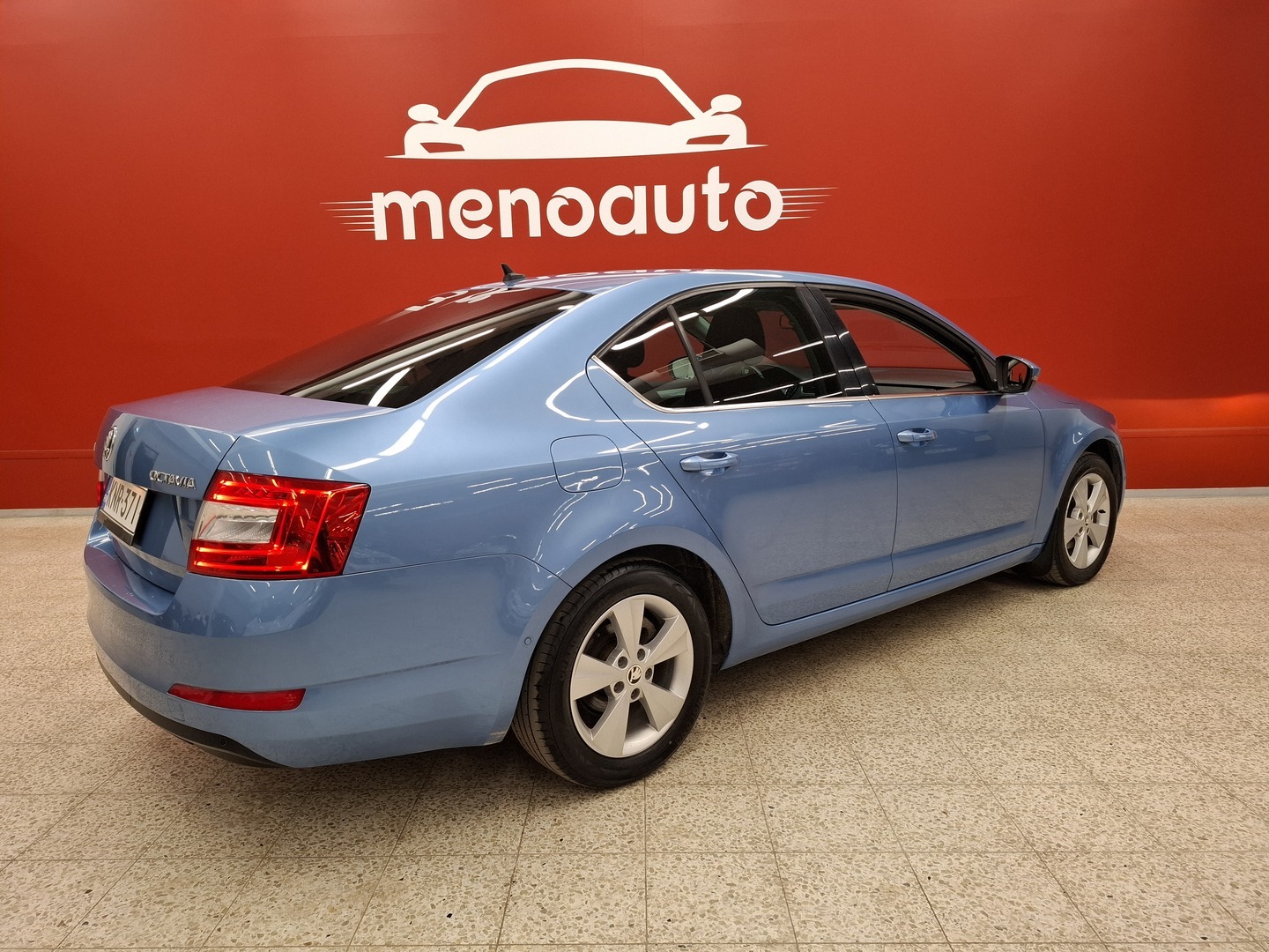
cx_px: 634
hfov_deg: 73.9
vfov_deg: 58.9
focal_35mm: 23
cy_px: 476
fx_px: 843
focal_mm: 5.54
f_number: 1.8
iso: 160
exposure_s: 1/100
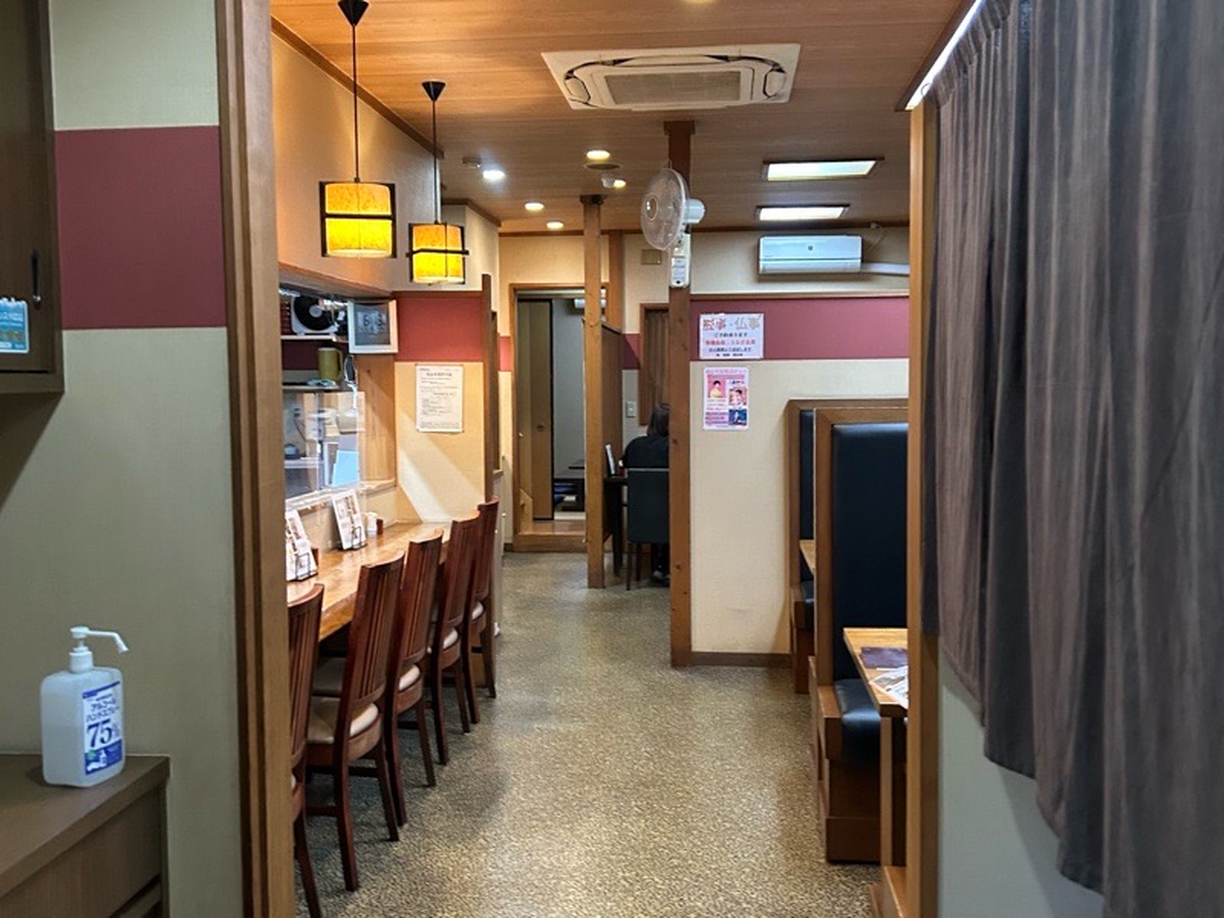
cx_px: 612
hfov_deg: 67.3
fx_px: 919
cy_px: 459
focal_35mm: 26
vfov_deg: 53.1
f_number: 1.5
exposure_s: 1/40
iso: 400
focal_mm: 5.7
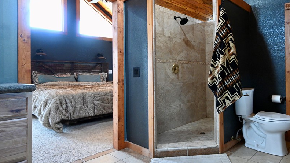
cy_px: 71
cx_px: 198
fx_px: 182
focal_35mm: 24
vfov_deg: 48.1
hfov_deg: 74.2
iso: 3200
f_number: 4
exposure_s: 1/125
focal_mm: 16.5
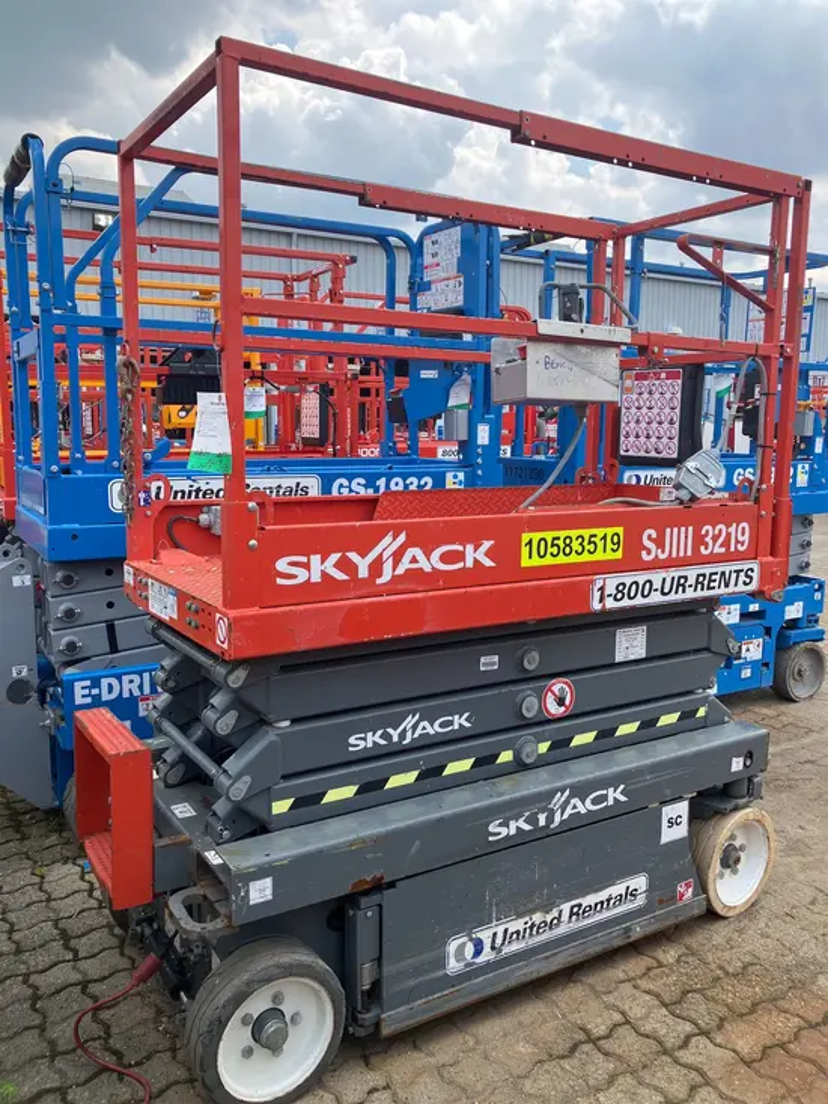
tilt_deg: -6.5
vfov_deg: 63.4
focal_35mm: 28
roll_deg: -0.4
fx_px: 893
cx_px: 414
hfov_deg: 49.8
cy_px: 552
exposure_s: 1/796
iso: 32
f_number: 1.8
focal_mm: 3.99
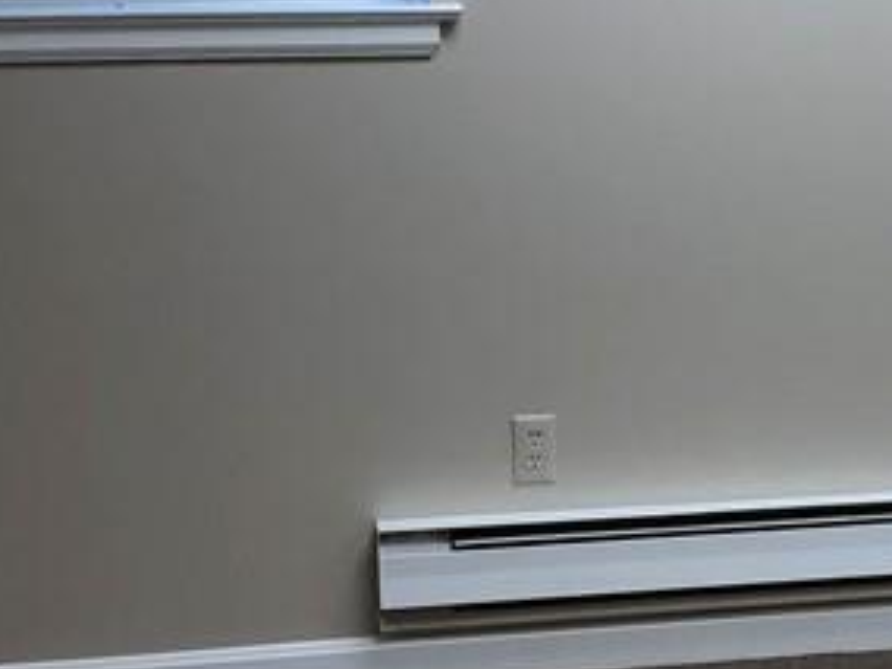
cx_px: 832
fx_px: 2603
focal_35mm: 101
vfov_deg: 14.6
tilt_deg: -14.3
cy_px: 477
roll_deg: +1.1
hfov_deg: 19.0
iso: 64
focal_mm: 4
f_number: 1.8
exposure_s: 1/120
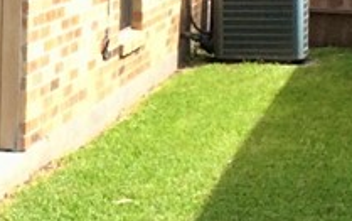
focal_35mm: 166
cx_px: -109
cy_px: 5
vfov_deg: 7.9
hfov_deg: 12.2
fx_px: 1594
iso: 32
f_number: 2.4
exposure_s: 1/841
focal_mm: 3.3
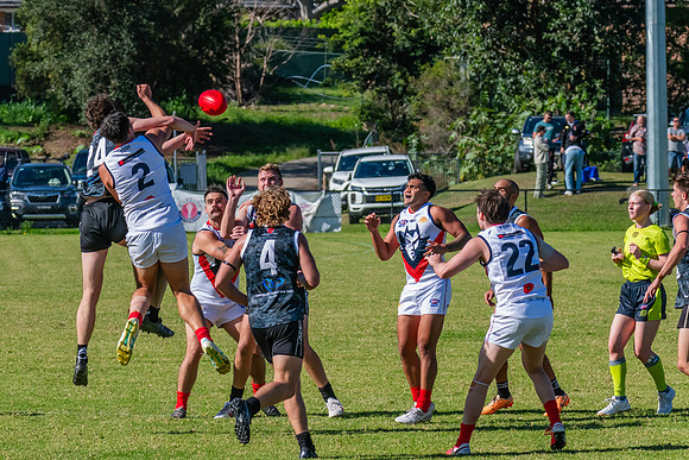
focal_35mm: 331
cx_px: 273
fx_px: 6330
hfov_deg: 6.2
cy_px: 184
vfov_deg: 4.2
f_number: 13
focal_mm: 270
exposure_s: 1/1600
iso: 1600
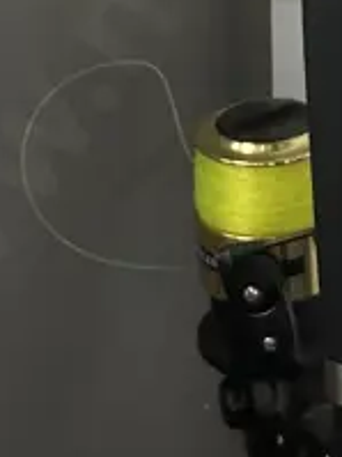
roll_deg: -1.5
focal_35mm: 247
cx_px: 542
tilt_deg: -28.0
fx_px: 3257
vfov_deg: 7.6
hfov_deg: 5.9
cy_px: -535
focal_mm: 6.86
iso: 80
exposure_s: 1/50
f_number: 1.78
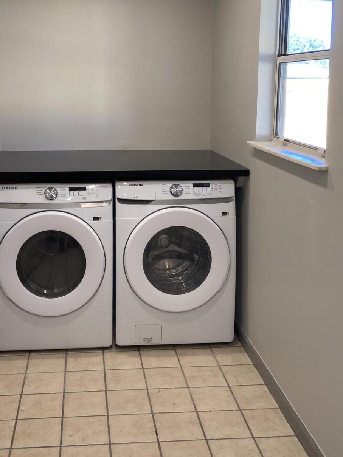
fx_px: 568
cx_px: 122
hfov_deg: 33.4
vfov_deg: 43.3
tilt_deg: -6.7
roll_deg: +0.2
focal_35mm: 43
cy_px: 156
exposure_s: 1/60
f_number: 1.8
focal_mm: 4.25
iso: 64
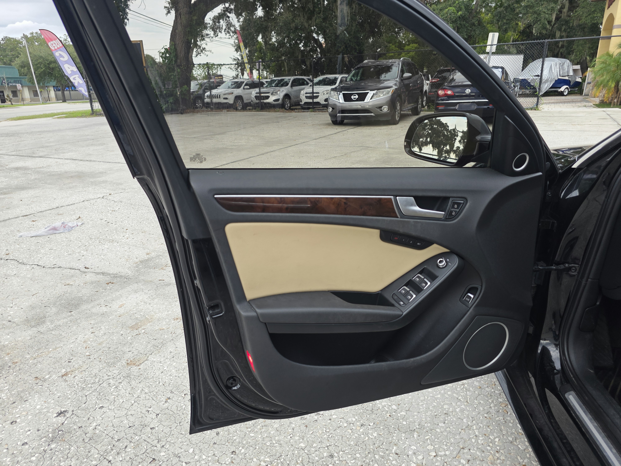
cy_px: 233
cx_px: 310
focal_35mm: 23
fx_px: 413
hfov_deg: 73.9
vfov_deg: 58.9
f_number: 1.7
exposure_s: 1/180
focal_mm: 6.3
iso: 40
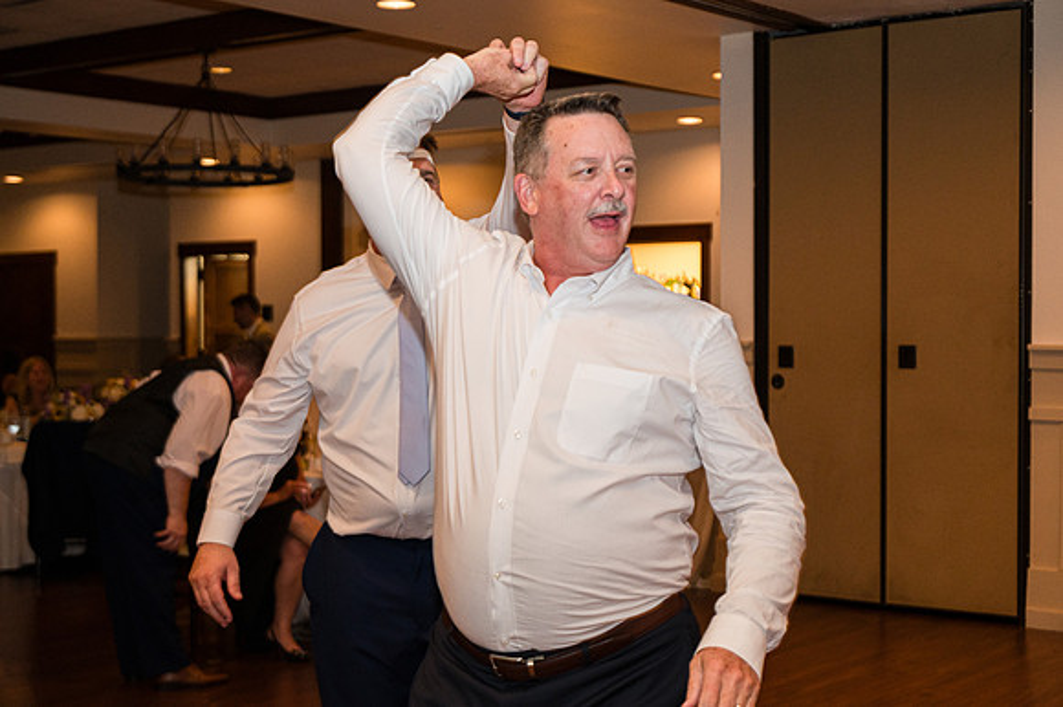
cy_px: 354
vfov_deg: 24.8
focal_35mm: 55
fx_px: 1611
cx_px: 532
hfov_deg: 36.5
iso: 3200
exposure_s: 1/60
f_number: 4
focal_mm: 54
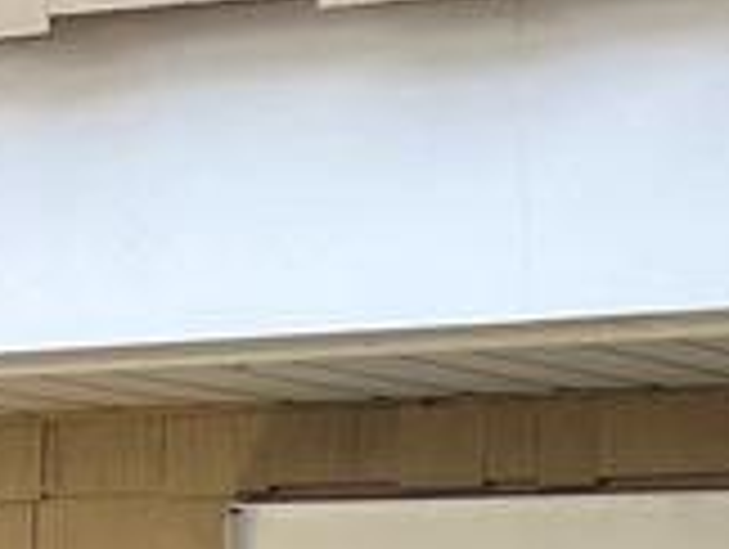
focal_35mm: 164
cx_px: 1984
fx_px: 3459
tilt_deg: -6.1
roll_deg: -0.5
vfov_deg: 8.2
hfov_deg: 9.9
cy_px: 1386
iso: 50
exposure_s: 1/526
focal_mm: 5.7
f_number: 1.5
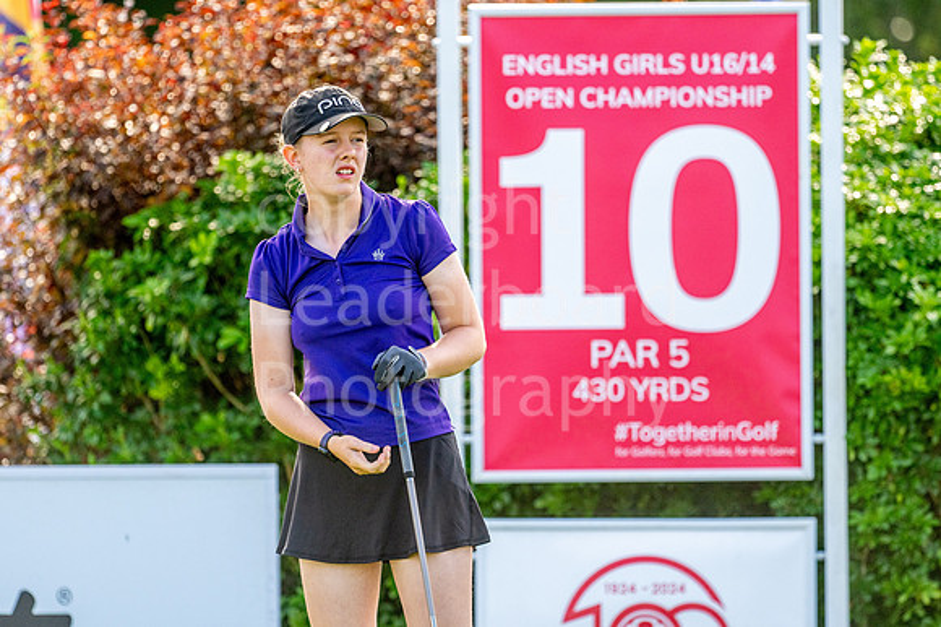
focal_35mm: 450
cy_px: 314
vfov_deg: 3.1
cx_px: 470
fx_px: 11755
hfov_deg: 4.6
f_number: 4
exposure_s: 1/1000
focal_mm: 300
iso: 400
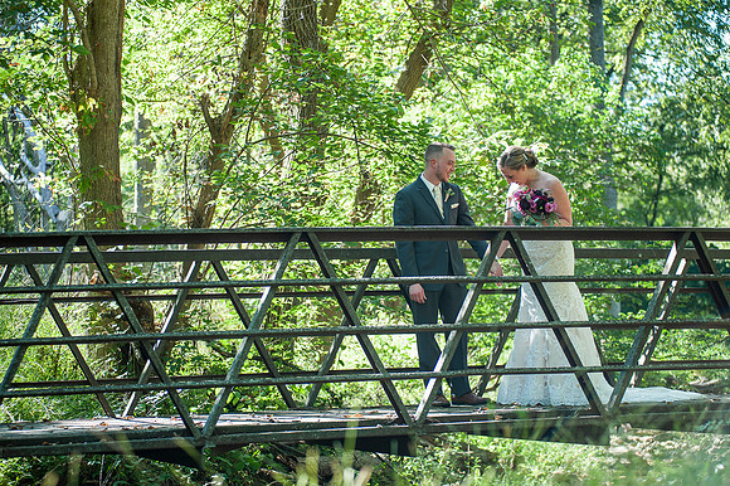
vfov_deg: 17.0
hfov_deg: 25.4
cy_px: 243
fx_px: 1621
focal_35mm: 80
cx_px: 365
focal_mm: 80
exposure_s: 1/320
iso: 160
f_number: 3.2
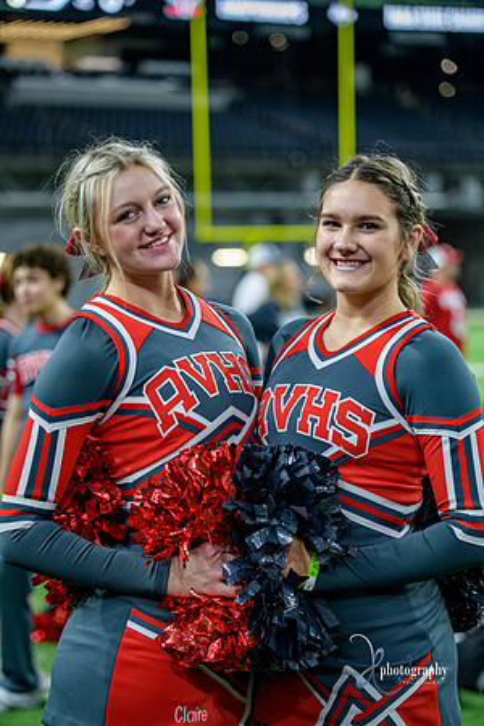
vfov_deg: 22.6
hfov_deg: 15.2
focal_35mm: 90
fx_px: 1815
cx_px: 242
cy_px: 363
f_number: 2.8
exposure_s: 1/400
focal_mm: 90
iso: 1000
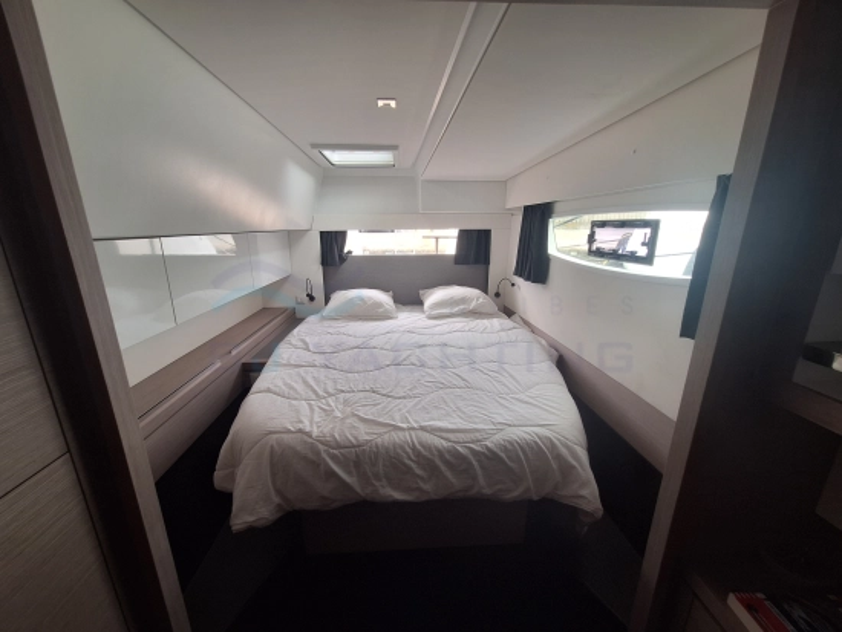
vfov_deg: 90.0
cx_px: 421
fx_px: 316
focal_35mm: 13
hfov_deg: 106.2
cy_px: 316
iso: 50
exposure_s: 1/50
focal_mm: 1.74
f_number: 2.2
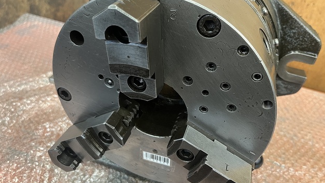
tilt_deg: -36.4
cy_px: 89
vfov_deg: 40.2
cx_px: 162
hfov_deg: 66.0
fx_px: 250
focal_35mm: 29
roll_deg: -5.7
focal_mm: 5.1
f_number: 1.6
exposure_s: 1/60
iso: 250
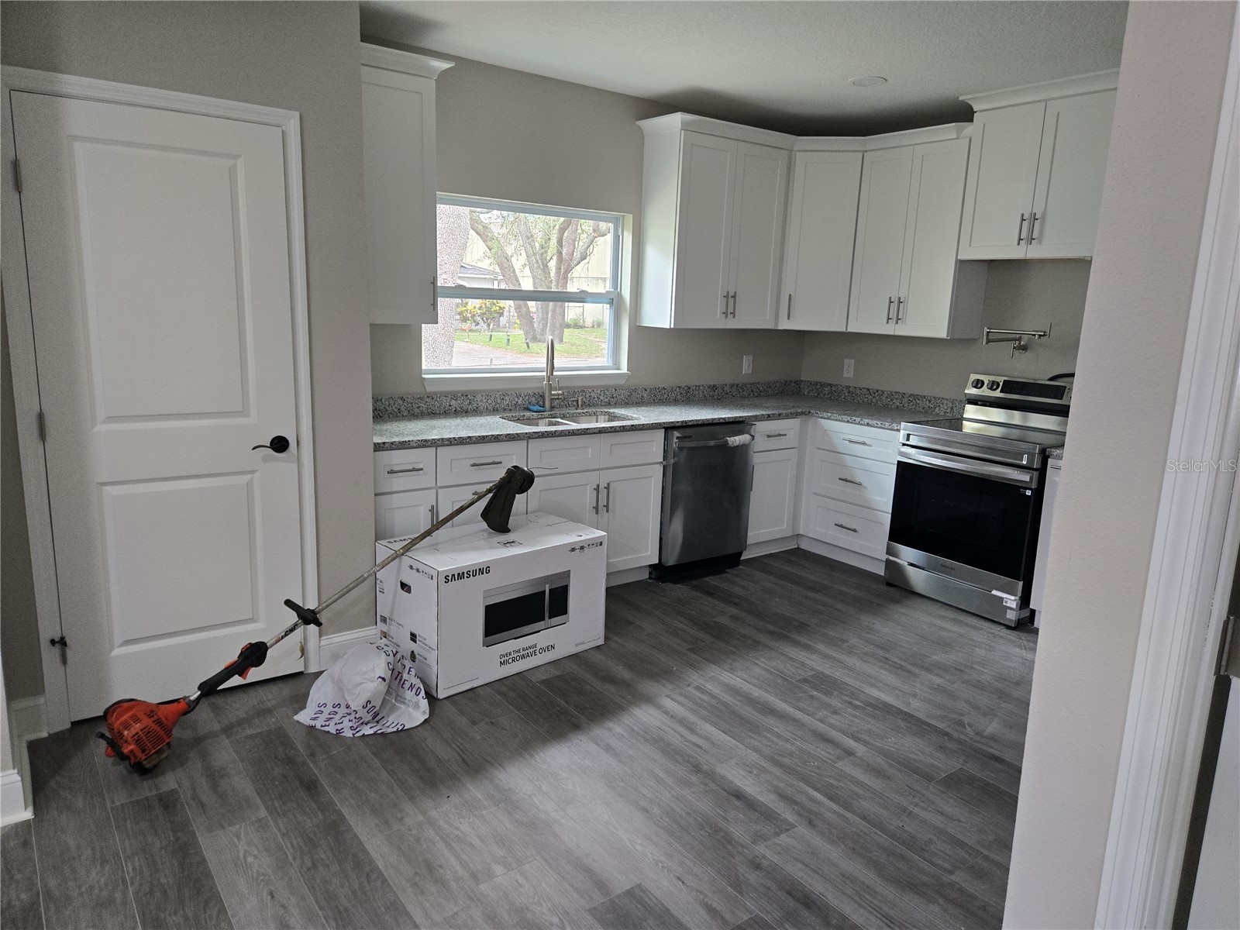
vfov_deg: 58.9
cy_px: 465
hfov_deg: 73.9
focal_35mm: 23
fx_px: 824
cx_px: 620
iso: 250
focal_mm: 5.4
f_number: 1.8
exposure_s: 1/120
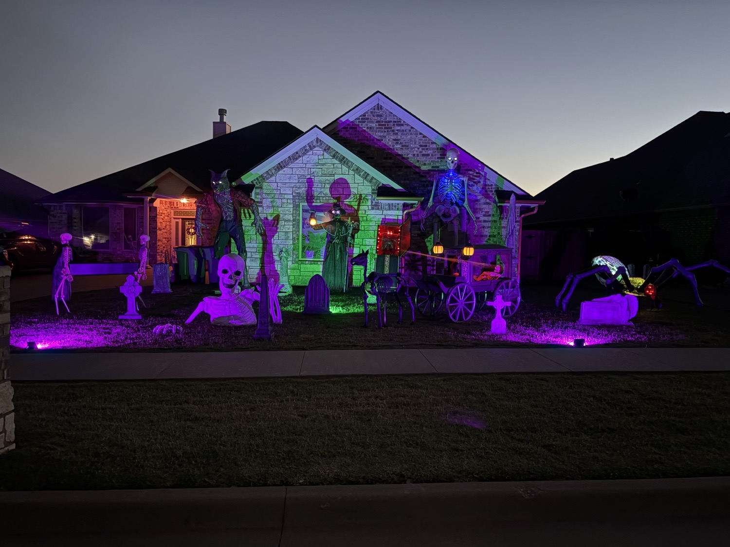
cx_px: 365
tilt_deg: -2.4
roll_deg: -1.5
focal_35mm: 26
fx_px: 548
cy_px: 274
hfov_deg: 67.3
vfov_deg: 53.1
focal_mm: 5.96
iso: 640
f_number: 1.6
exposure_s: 1/12
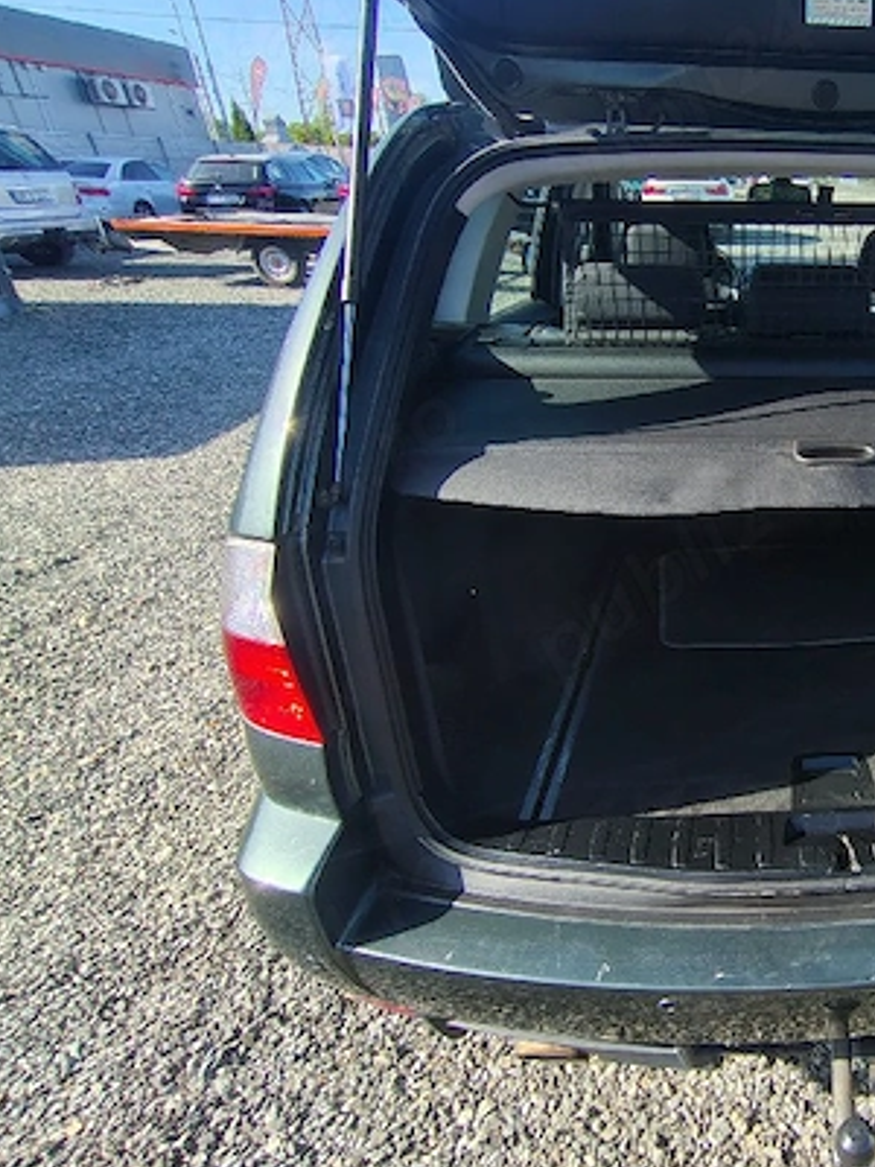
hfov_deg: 48.6
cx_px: 840
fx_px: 809
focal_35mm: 24
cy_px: 548
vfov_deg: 71.5
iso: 100
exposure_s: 1/263
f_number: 2.2
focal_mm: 1.66
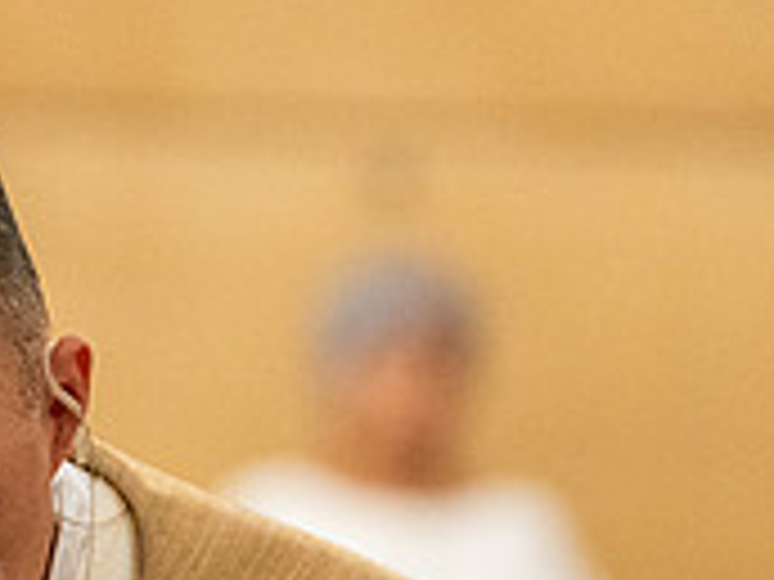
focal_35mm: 781
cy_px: 819
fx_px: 17463
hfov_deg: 2.5
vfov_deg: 1.9
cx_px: 151
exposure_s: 1/160
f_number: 3.2
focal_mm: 170
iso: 2000
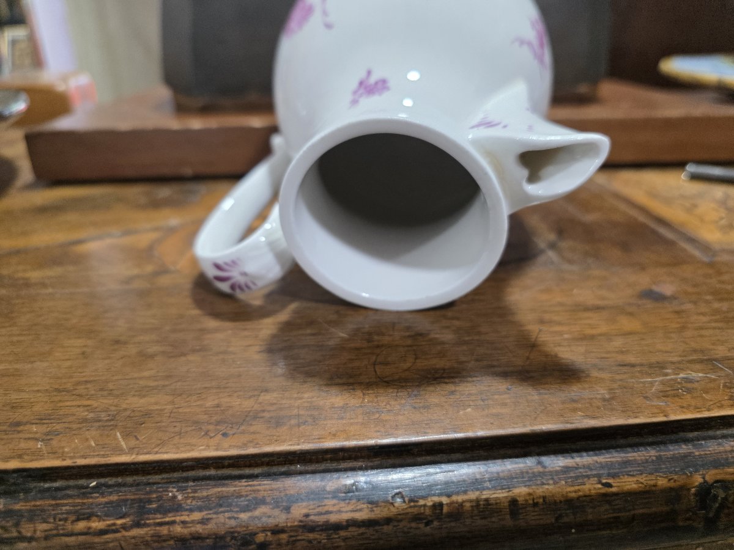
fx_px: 488
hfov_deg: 73.9
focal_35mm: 23
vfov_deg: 58.9
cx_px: 367
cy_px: 275
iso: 250
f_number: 1.7
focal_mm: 6.3
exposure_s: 1/100
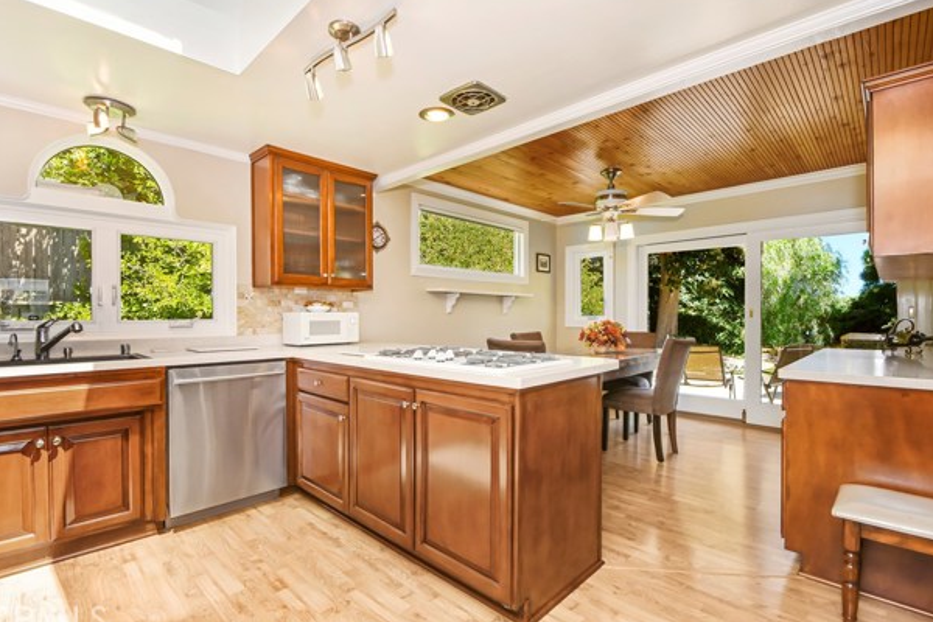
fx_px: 415
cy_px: 310
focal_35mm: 16
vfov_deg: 73.7
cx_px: 466
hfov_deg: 96.7
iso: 320
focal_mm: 10
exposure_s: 1/40
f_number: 8
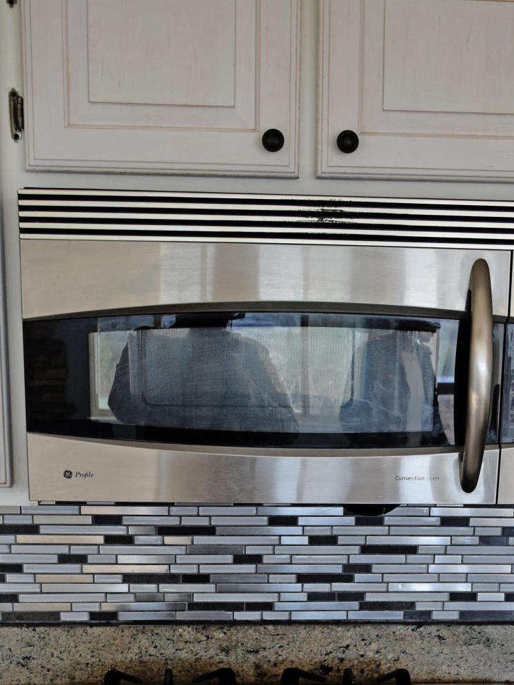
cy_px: 607
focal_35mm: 58
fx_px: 1149
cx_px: 300
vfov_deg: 31.8
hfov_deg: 25.2
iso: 400
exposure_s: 1/100
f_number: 5
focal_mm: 20
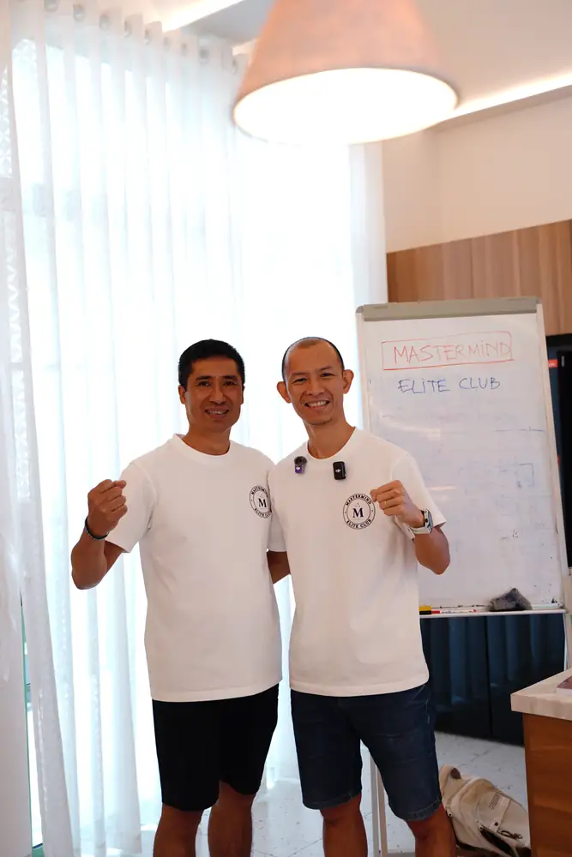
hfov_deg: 31.2
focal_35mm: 43
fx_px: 1024
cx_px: 286
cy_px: 428
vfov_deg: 45.4
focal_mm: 43
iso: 80
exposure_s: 1/25
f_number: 2.8
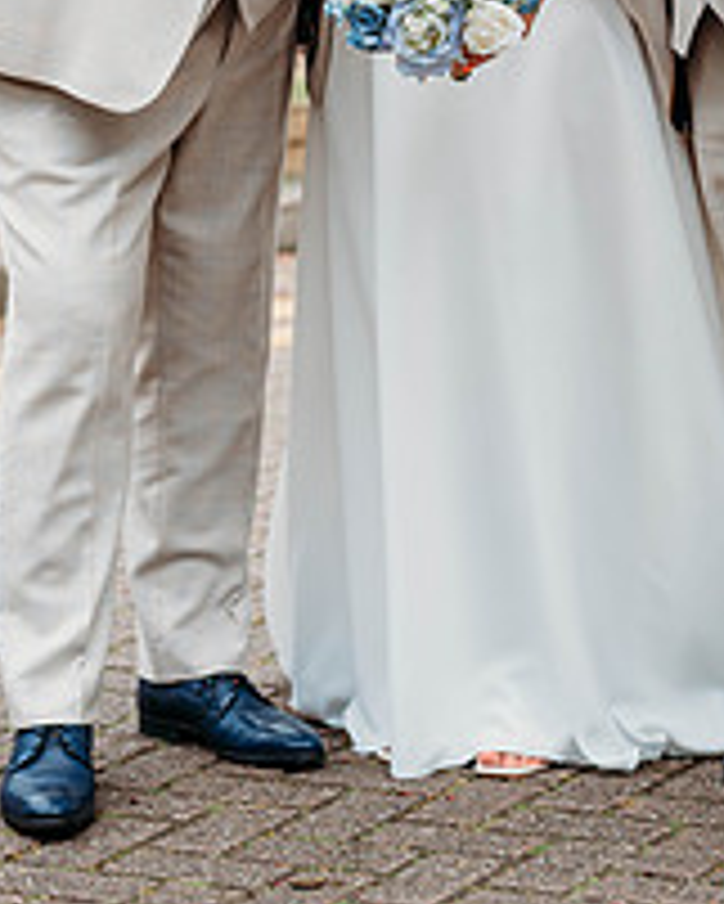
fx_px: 4764
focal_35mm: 178
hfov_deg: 8.7
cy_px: 18
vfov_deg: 10.8
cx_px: 443
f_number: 3.2
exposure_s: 1/1250
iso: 100
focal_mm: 85
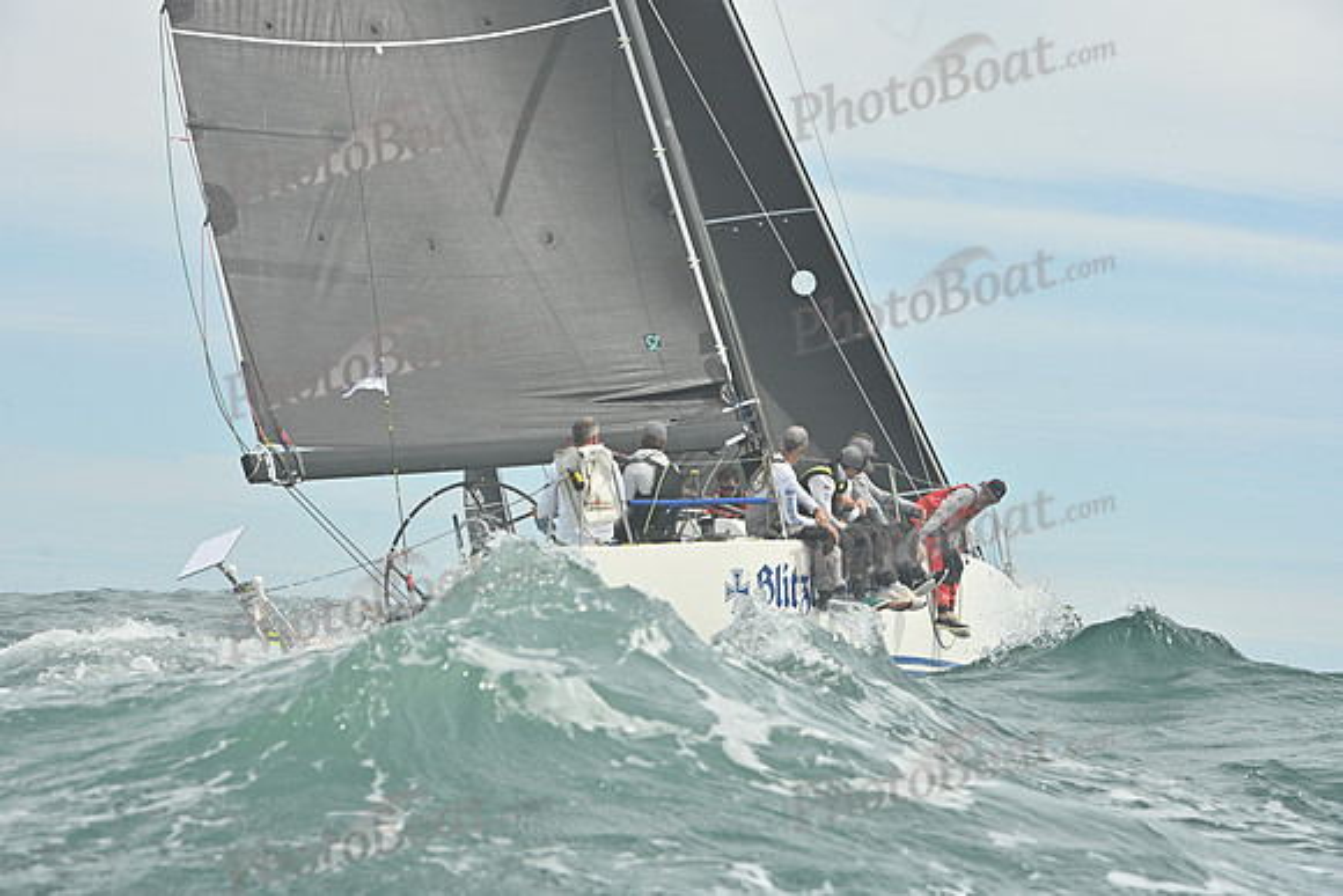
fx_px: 4104
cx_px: 672
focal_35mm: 110
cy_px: 448
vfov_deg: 12.5
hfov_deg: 18.6
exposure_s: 1/1250
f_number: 10
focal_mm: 110
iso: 320
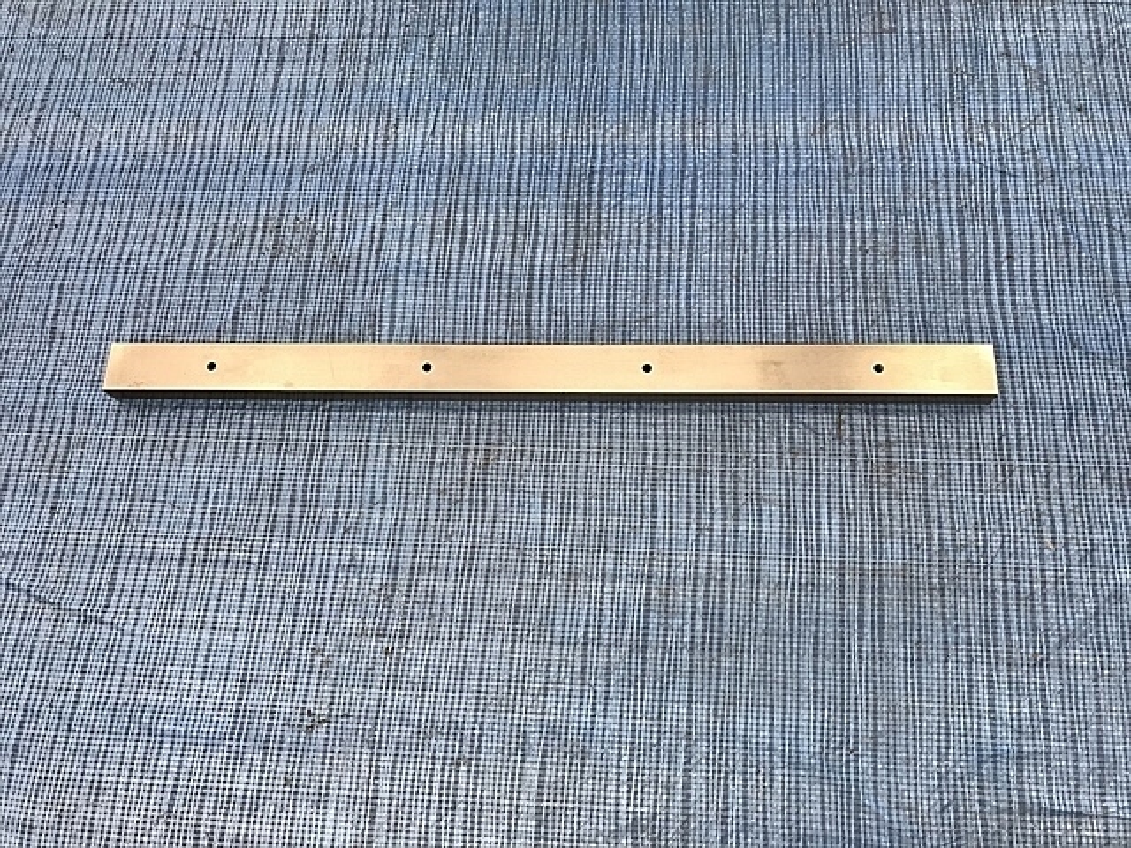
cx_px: 566
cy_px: 424
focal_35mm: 28
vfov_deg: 49.7
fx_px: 915
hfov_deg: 63.4
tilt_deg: -71.9
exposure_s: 1/30
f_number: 1.8
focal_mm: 3.99
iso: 25
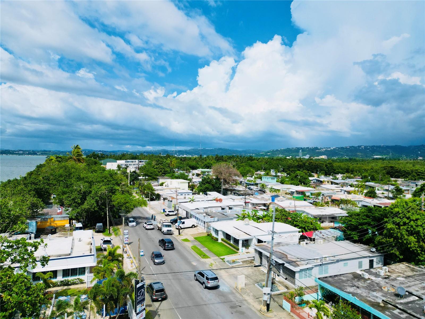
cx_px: 212
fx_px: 295
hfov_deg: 71.6
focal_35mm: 24
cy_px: 160
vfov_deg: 56.8
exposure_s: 1/6400
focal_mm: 6.72
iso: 130
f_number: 1.7
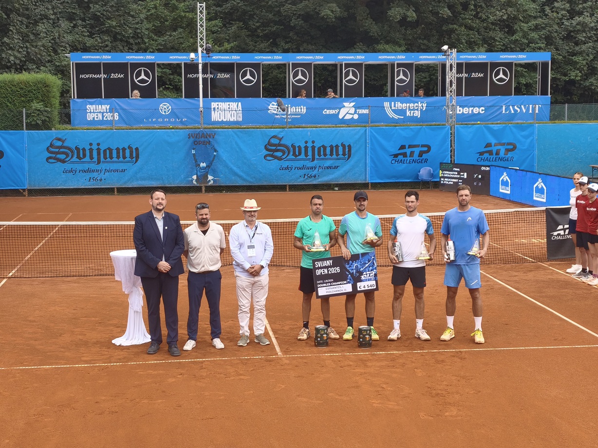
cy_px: 224
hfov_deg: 32.2
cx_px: 299
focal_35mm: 60
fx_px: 1037
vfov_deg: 24.4
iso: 50
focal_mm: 6.45
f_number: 1.62
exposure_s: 1/683
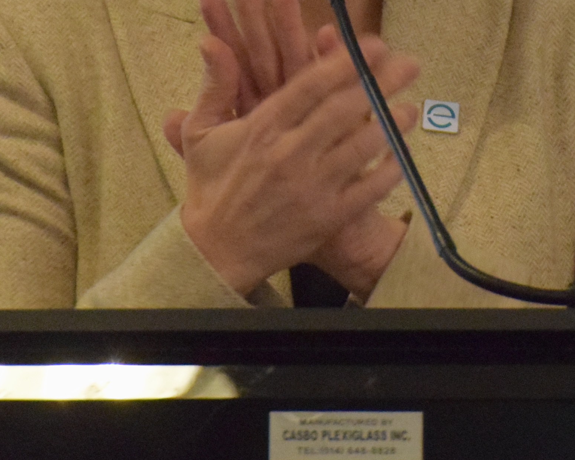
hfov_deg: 1.4
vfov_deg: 1.1
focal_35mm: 1367
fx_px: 23263
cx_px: 550
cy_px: -98
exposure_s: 1/100
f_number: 5.6
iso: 6400
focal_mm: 250
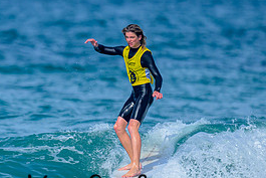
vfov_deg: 0.6
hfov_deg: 0.9
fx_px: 17824
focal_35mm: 2411
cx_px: 25
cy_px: 135
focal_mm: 800
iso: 250
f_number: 6.3
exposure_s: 1/2000
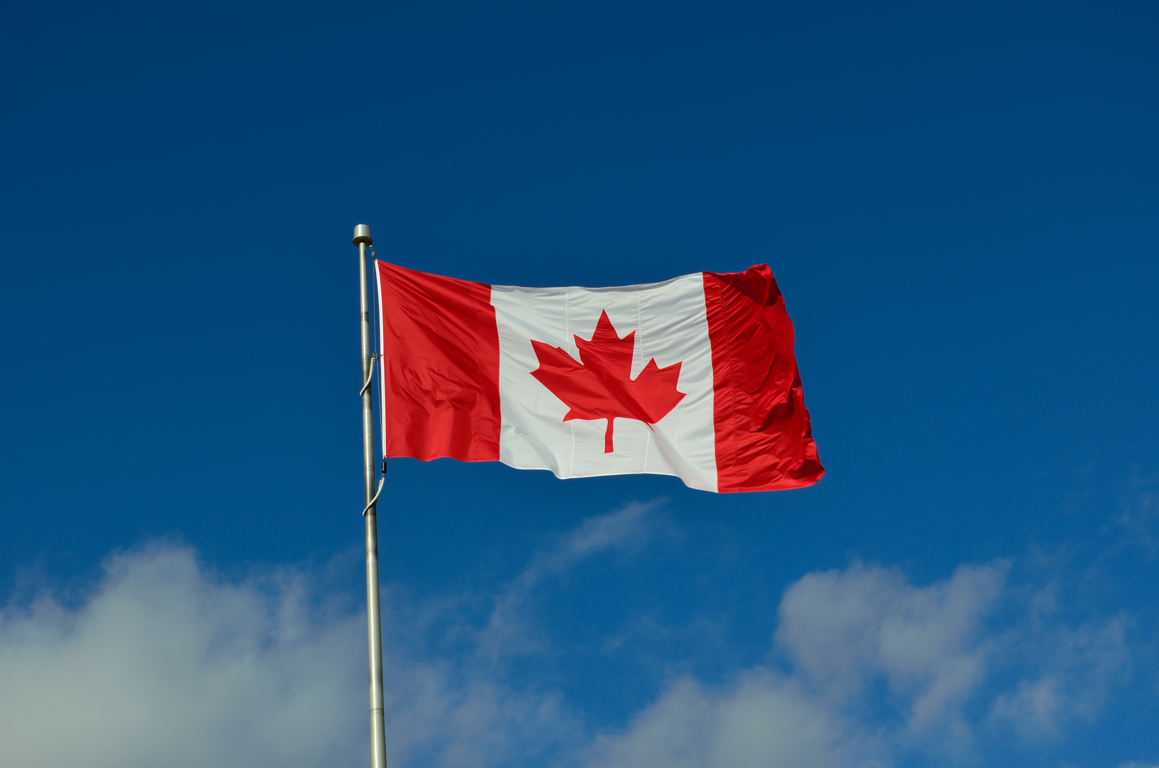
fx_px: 2651
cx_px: 580
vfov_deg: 16.5
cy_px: 384
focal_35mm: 82
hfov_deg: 24.7
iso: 100
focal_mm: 55
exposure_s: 1/500
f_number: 8
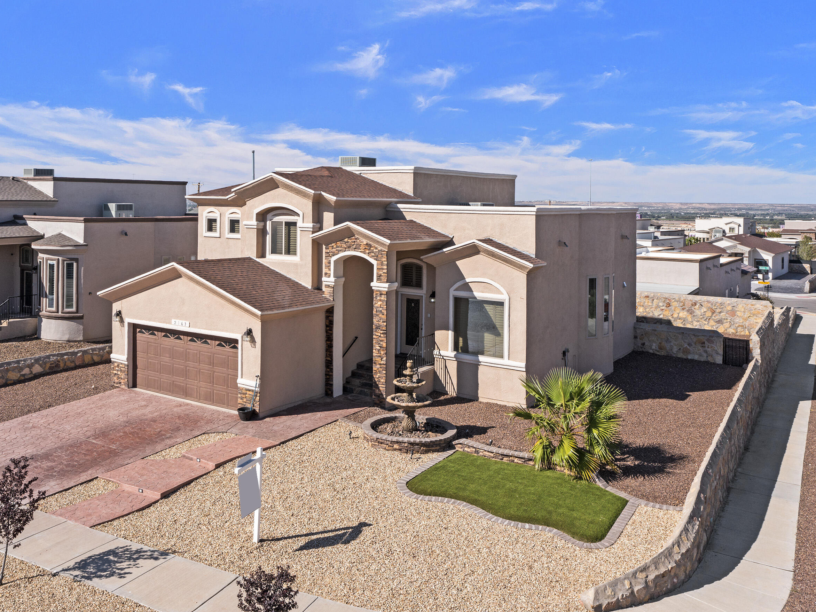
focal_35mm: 31
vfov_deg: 45.4
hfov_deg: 58.2
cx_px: 360
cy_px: 302
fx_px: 731
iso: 100
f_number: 6.3
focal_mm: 10.26
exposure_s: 1/500
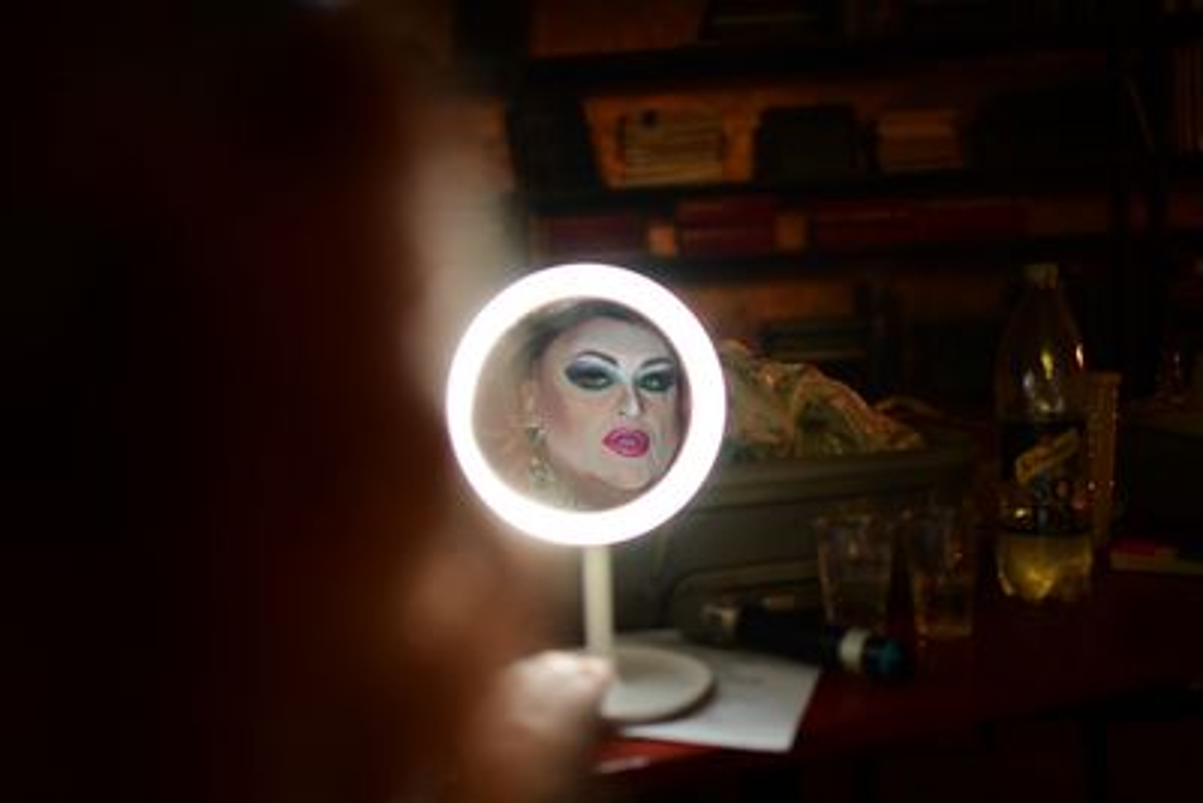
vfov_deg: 37.9
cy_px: 402
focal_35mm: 35
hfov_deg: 54.4
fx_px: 1170
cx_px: 602
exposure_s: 1/250
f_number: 1.4
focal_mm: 35
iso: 4000
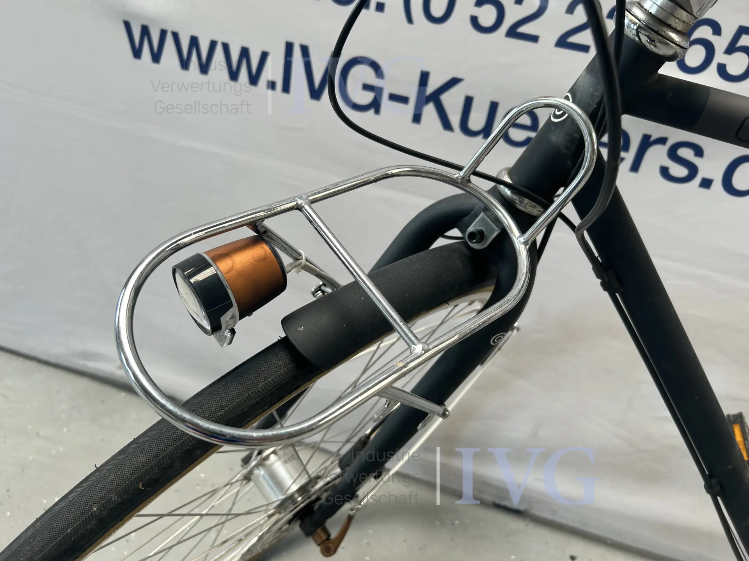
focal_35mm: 26
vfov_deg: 53.1
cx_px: 374
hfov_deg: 67.3
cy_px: 280
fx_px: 563
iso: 40
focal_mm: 5.7
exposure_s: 1/121
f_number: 1.5
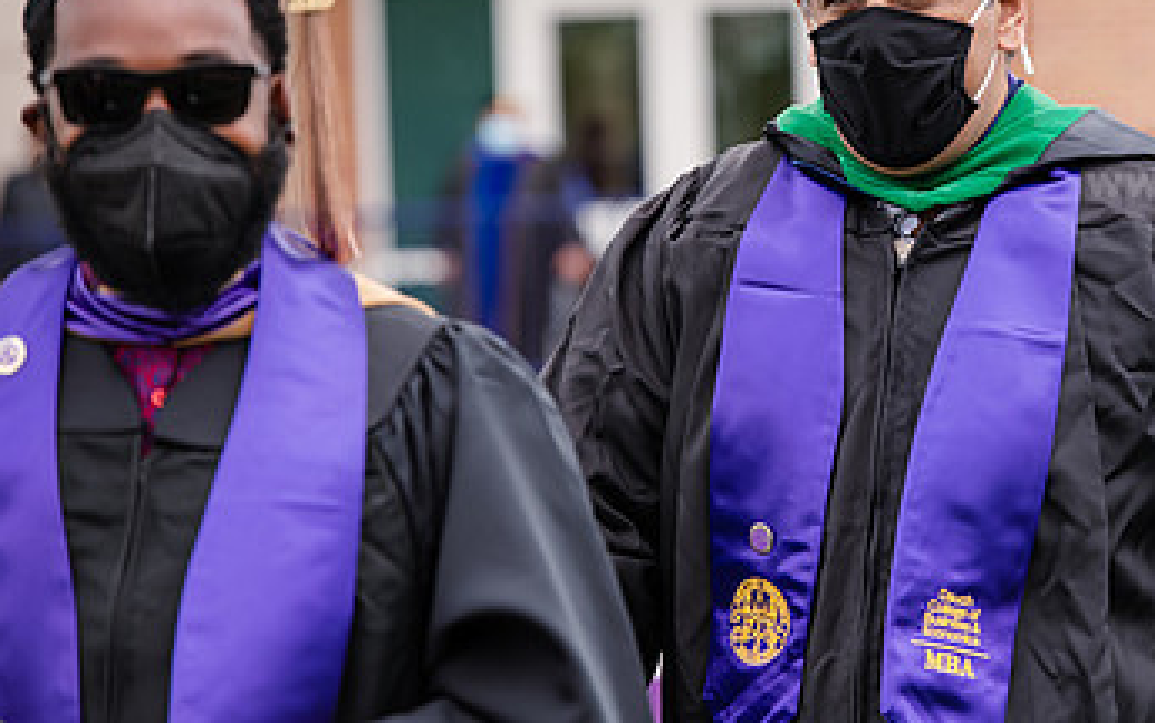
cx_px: 934
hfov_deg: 7.2
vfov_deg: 4.5
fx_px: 9164
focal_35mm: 291
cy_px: 253
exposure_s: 1/640
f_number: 5
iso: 500
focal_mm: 170
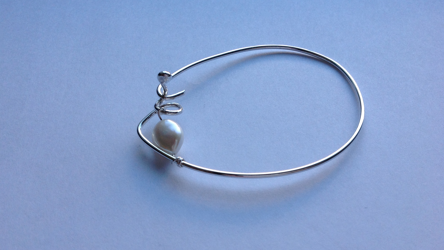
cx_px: 222
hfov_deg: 51.6
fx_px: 459
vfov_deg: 30.3
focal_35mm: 39
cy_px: 154
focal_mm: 4.28
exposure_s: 1/120
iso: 80
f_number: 2.4
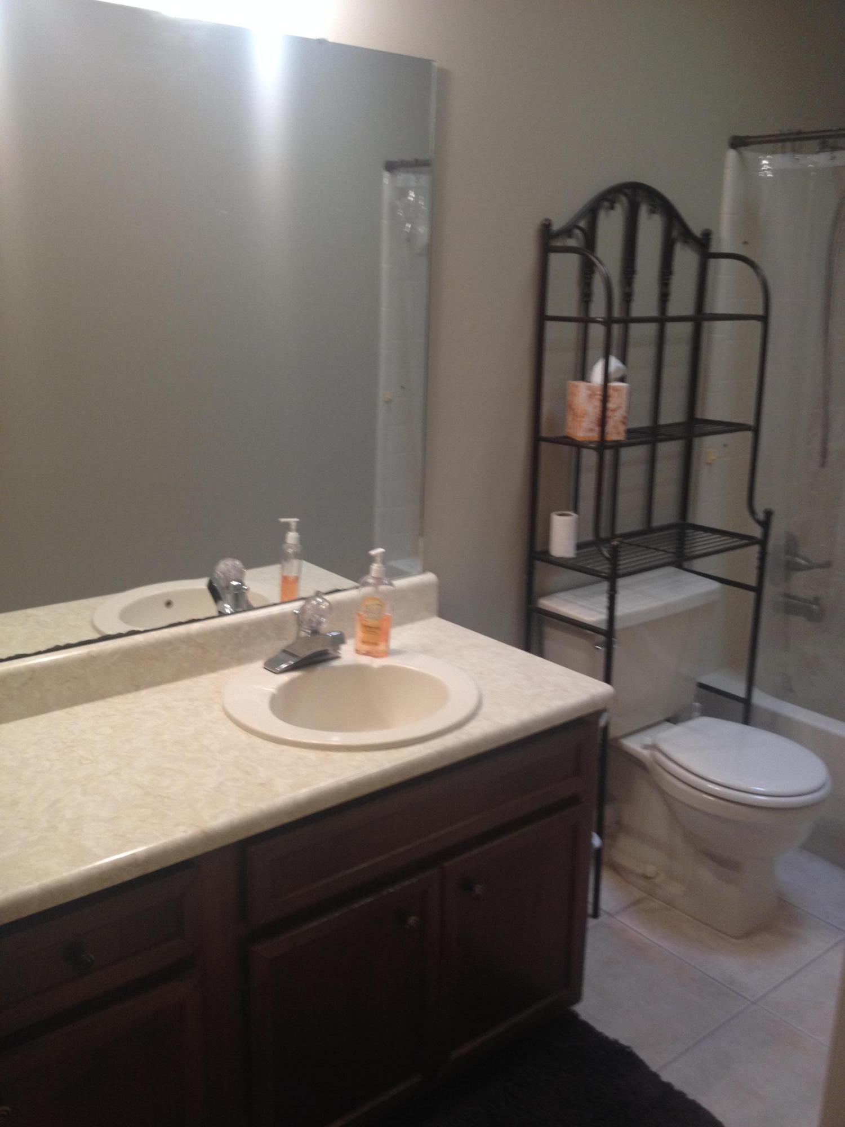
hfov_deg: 40.7
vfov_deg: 52.6
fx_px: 1139
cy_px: 564
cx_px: 422
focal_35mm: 35
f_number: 2.4
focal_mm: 4.28
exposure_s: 1/20
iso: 100
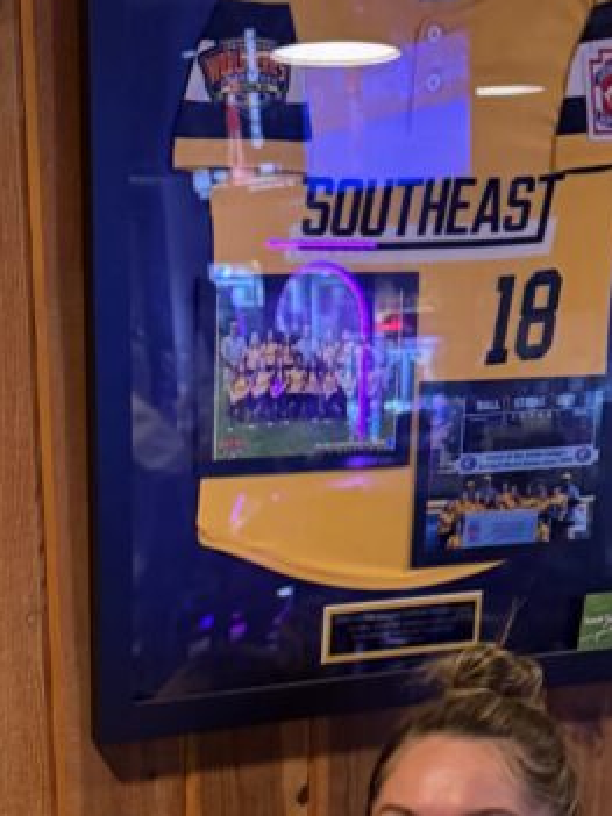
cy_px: 1079
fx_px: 1651
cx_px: -47
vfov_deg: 24.1
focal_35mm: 70
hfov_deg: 20.1
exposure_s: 1/40
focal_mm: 6.76
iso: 800
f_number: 1.78
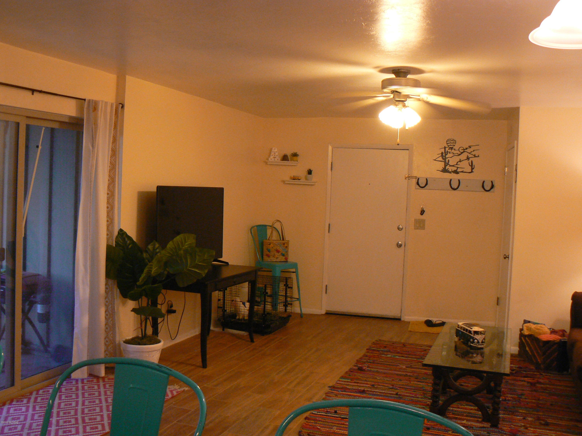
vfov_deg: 39.7
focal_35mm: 36
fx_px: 605
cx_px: 291
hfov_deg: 51.4
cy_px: 218
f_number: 2.8
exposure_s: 1/20
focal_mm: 6
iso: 200
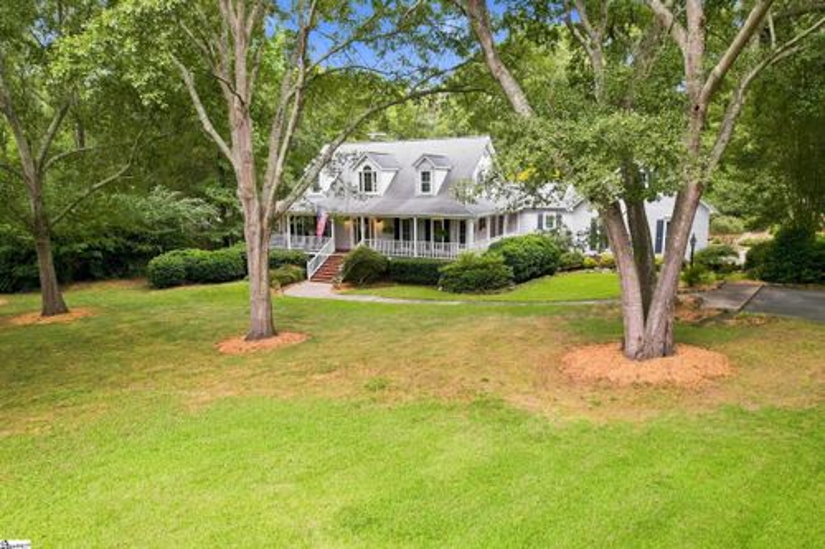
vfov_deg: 57.2
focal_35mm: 22
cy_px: 274
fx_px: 504
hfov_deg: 78.6
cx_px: 412
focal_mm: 8.4
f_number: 2.8
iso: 100
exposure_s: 1/20
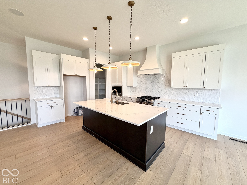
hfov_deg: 102.1
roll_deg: -0.9
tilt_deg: -4.9
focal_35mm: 14
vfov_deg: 85.7
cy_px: 92
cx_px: 124
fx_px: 100
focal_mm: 2.22
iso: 160
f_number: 2.2
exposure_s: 1/120
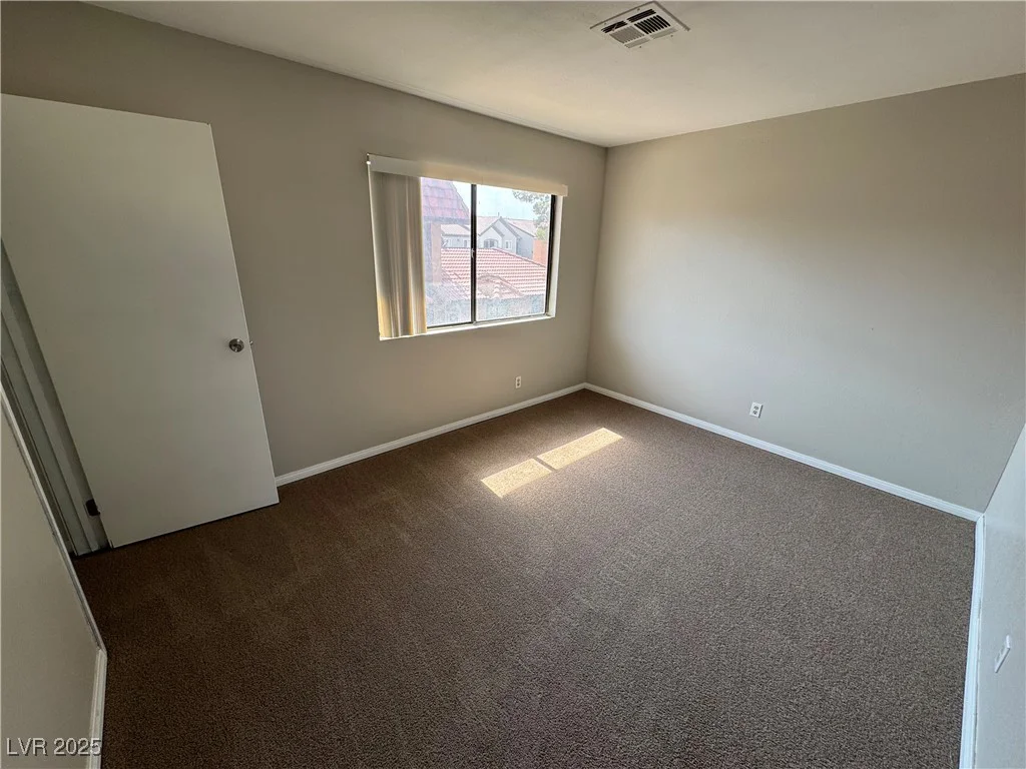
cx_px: 513
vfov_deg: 85.7
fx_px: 415
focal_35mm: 14
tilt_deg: -19.6
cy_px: 384
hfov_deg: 102.1
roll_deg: -2.3
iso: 40
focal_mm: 2.22
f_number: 2.2
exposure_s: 1/155
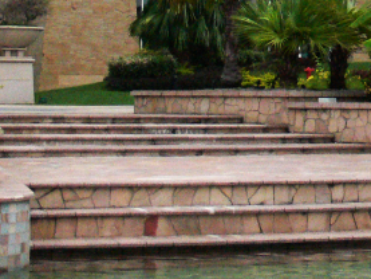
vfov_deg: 9.6
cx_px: 454
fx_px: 1587
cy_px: -190
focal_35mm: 148
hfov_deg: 13.0
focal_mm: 8.7
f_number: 4
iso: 400
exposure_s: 1/20
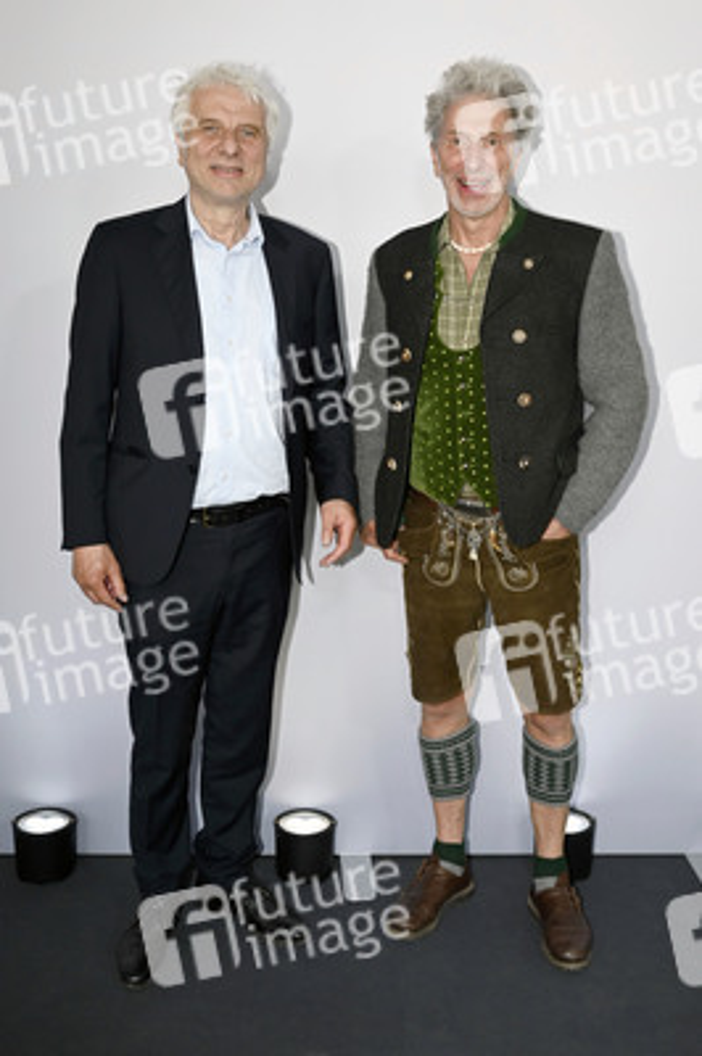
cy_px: 528
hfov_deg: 35.0
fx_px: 1113
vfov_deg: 50.7
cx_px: 351
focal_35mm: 38
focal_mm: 38
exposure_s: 1/125
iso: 640
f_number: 6.3
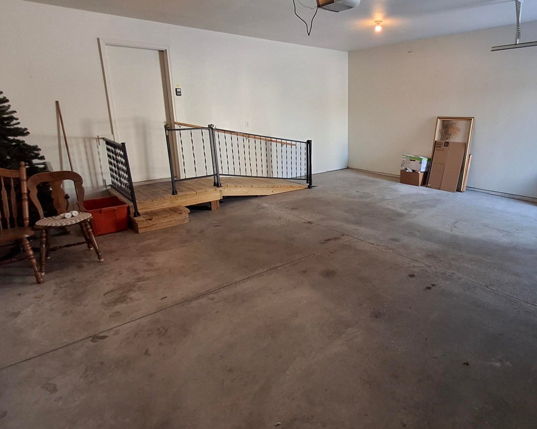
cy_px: 189
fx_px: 350
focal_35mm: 22
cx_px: 346
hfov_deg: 73.4
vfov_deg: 62.9
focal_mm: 1.64
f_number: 2.2
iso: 100
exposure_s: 1/40
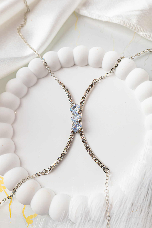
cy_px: 114
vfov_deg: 60.3
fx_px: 196
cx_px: 76
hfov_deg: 42.3
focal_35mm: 31
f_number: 7.1
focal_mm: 31
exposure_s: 1/160
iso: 400
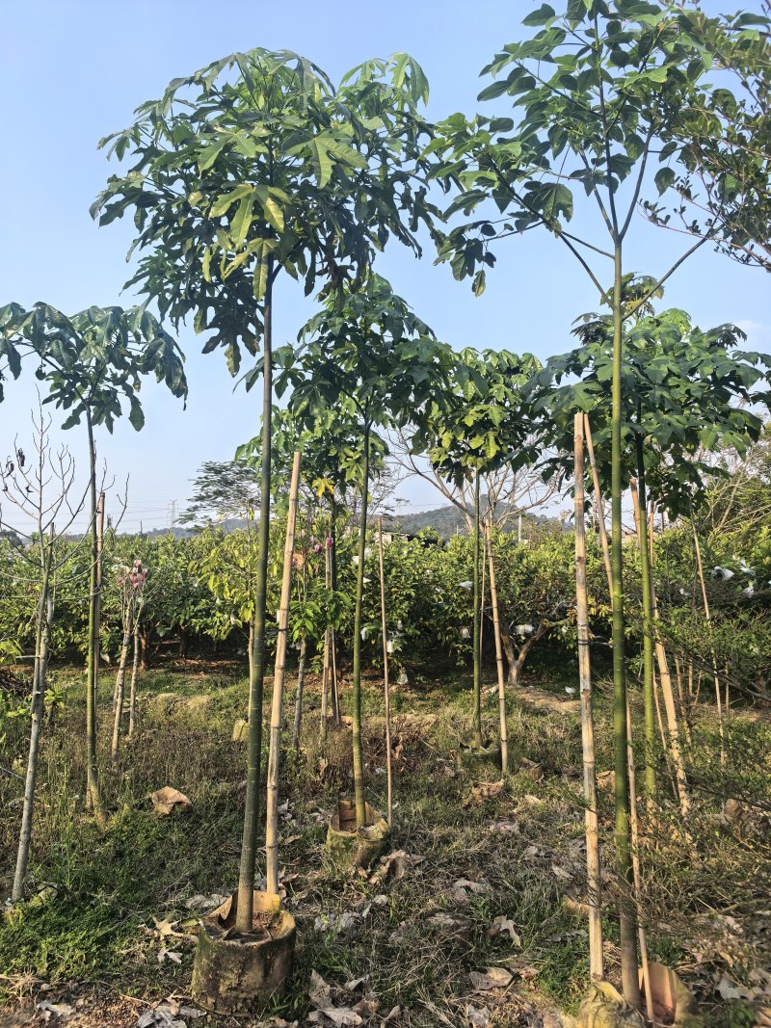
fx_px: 713
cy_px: 514
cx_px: 386
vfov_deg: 71.6
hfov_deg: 56.8
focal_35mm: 24
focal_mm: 5.75
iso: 50
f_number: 2
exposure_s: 1/1175
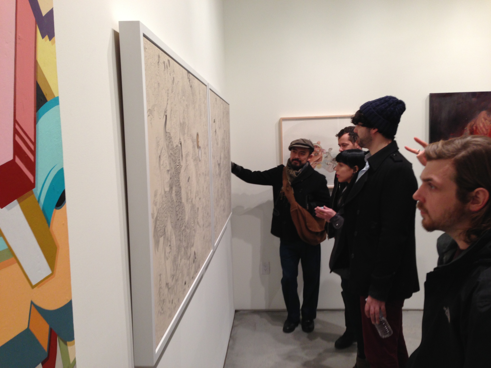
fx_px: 468
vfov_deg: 42.9
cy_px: 184
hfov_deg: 55.4
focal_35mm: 33
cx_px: 246
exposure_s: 1/20
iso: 80
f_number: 2.4
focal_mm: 4.13
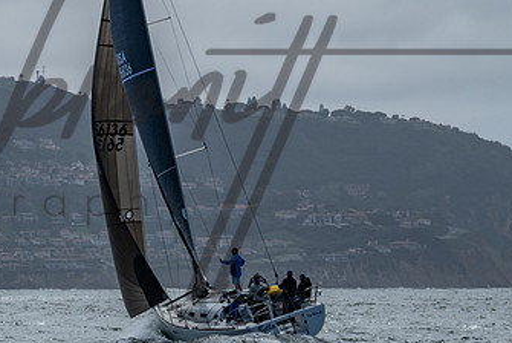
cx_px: 101
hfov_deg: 6.5
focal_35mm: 314
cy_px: 62
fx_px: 4470
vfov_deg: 4.4
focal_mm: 104
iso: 200
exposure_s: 1/3200
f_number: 6.3
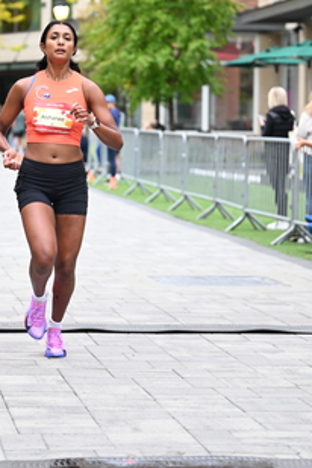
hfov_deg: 10.0
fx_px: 1781
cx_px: 92
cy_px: 191
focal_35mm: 137
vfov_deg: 15.0
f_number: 2.8
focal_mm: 77
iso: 1600
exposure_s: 1/1250
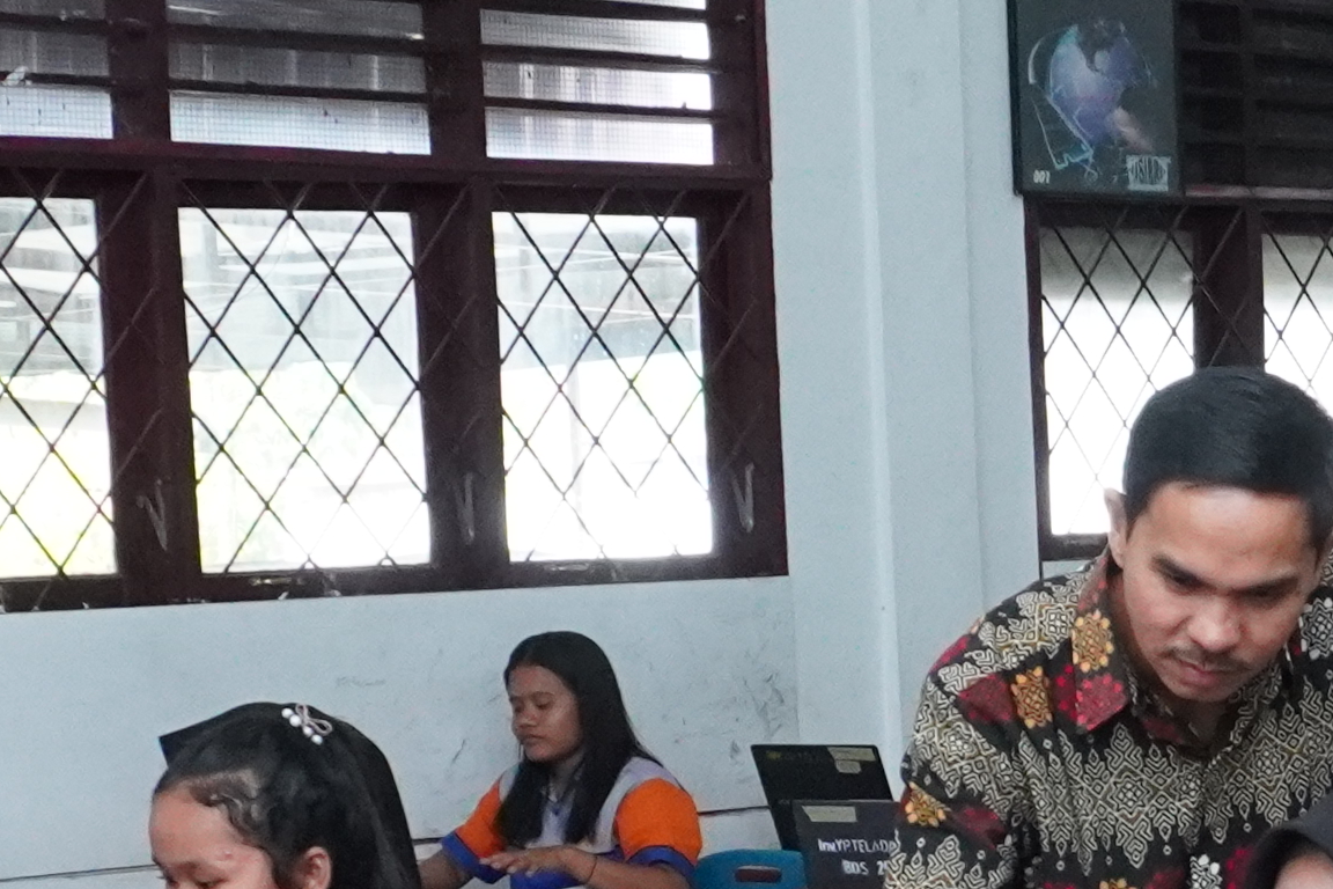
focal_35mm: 125
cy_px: 1102
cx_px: 1168
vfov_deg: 10.8
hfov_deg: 16.2
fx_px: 4628
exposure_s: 1/200
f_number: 5.6
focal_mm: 16
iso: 2500
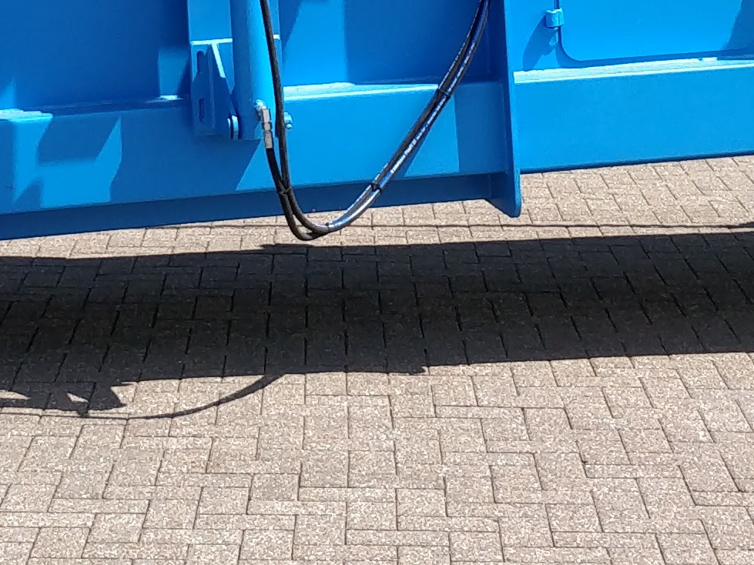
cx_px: 176
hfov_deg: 17.3
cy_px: -436
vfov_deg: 12.1
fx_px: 2461
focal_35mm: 113
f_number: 1.7
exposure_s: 1/1152
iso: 125
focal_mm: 4.1
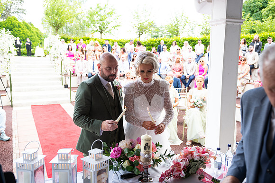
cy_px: 92
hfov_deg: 58.7
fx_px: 244
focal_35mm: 32
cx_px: 138
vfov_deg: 41.1
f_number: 3.5
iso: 160
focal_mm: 32
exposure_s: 1/160
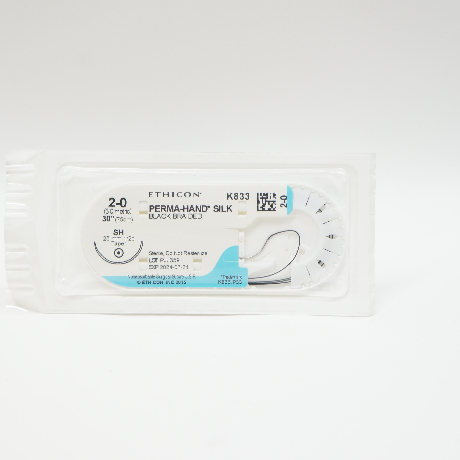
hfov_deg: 29.5
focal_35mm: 58
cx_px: 209
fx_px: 872
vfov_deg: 29.6
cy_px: 231
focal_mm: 30
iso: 400
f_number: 6.3
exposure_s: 1/50
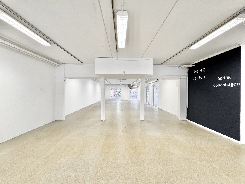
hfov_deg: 102.1
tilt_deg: -0.5
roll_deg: -0.2
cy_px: 92
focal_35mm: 14
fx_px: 99
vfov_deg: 85.7
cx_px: 122
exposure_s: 1/100
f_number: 2.2
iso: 200
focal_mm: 2.22
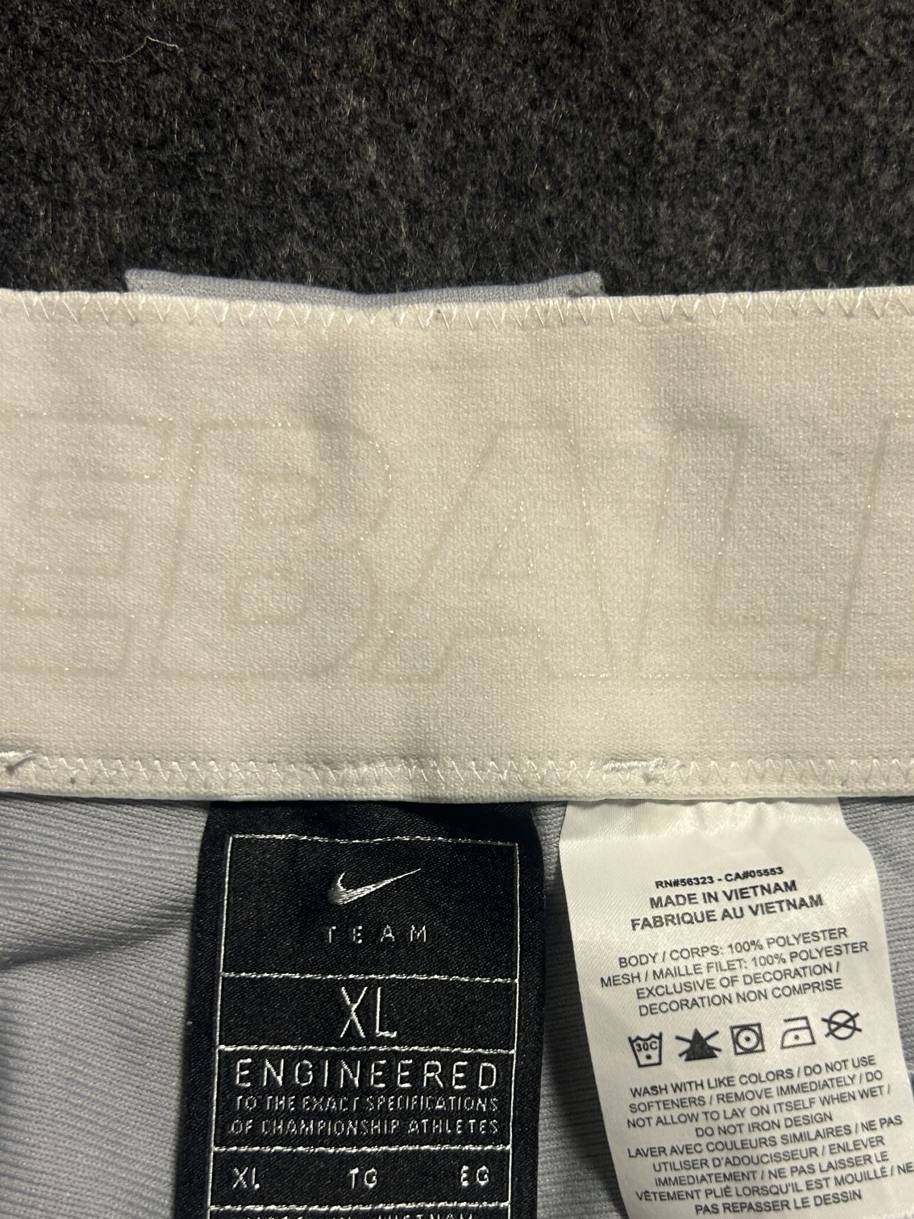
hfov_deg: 36.6
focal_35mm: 39
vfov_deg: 47.3
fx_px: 1373
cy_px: 787
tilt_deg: -56.4
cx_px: 570
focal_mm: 5.7
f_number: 1.5
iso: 80
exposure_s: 1/50
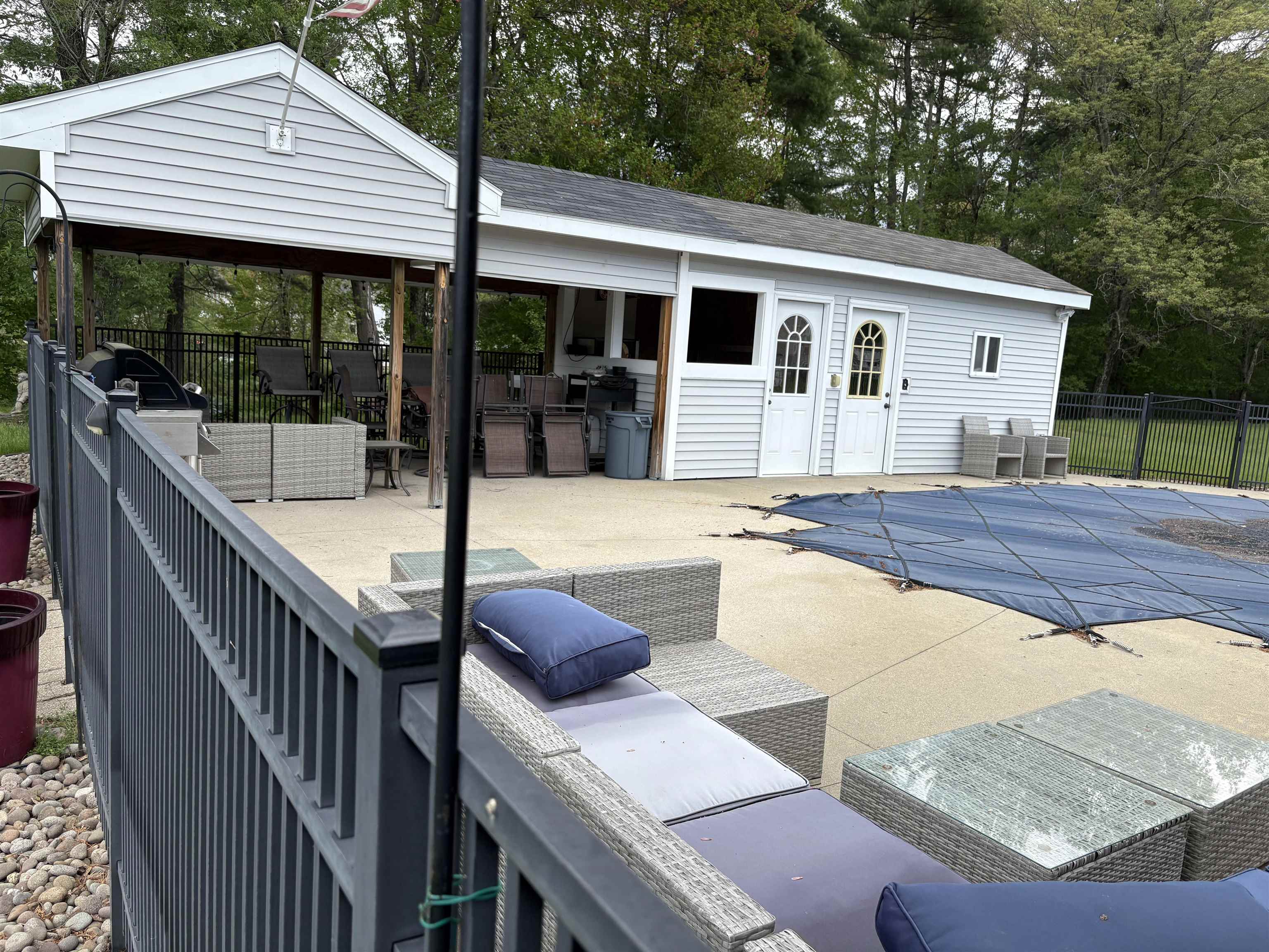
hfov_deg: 67.3
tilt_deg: -7.4
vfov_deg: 53.1
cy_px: 476
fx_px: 953
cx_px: 634
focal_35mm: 26
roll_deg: -3.2
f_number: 1.6
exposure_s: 1/1364
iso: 50
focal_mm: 5.96
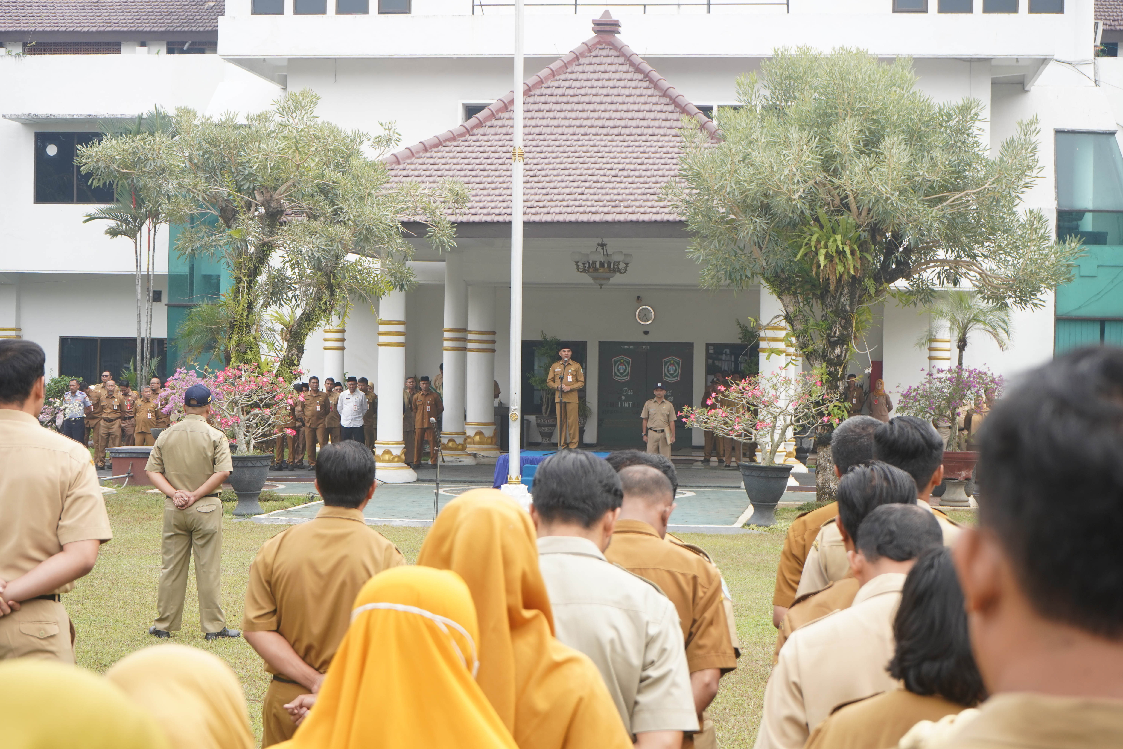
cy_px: 374
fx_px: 2183
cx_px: 562
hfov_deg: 28.8
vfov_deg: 19.5
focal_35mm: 70
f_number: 8
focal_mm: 70
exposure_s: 1/160
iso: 400
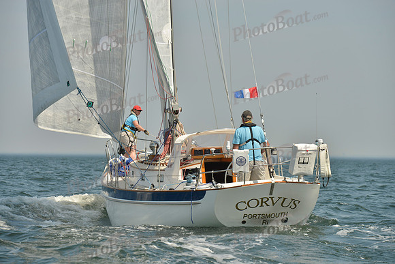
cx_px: 198
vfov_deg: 9.2
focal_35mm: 150
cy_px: 132
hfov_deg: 13.7
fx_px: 1646
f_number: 7.1
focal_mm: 150
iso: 200
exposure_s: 1/1250
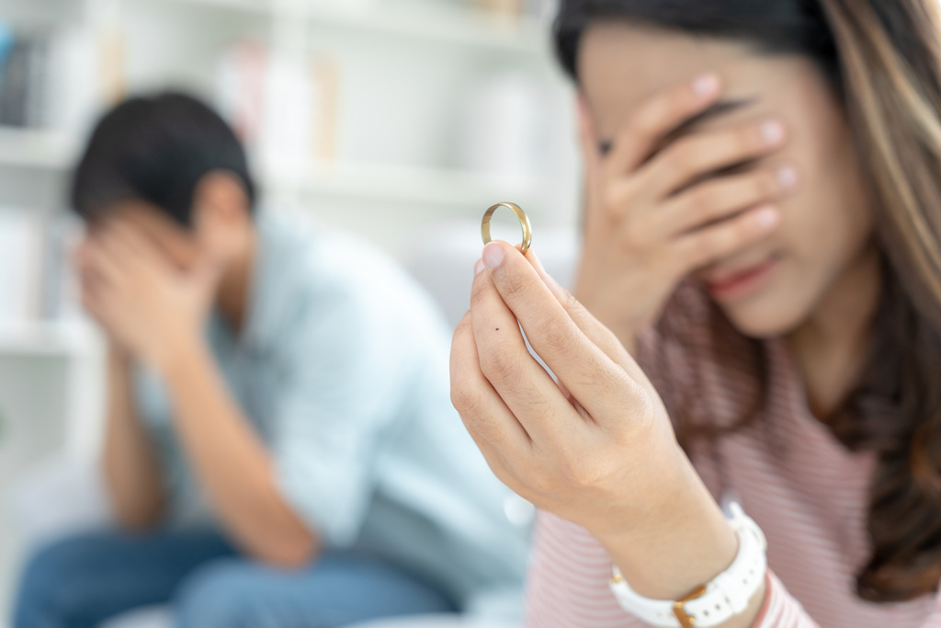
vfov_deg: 23.7
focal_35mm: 57
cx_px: 470
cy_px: 314
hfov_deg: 34.9
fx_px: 1498
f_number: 4
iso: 200
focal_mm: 57.3
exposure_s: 1/100
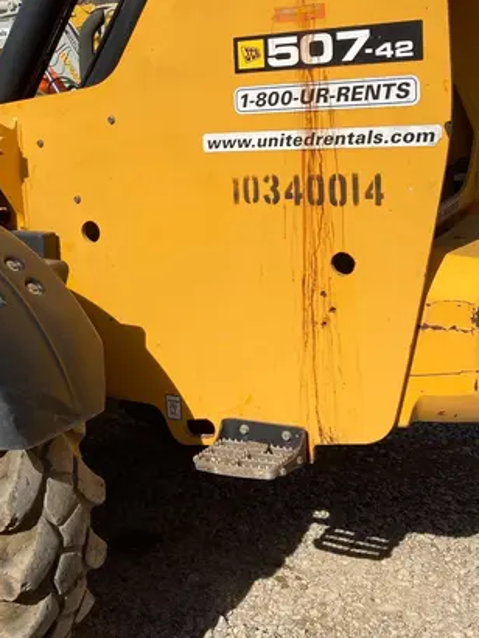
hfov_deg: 28.3
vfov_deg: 37.8
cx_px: 73
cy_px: 219
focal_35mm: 50
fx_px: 922
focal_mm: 3.99
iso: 20
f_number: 1.8
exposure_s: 1/3040
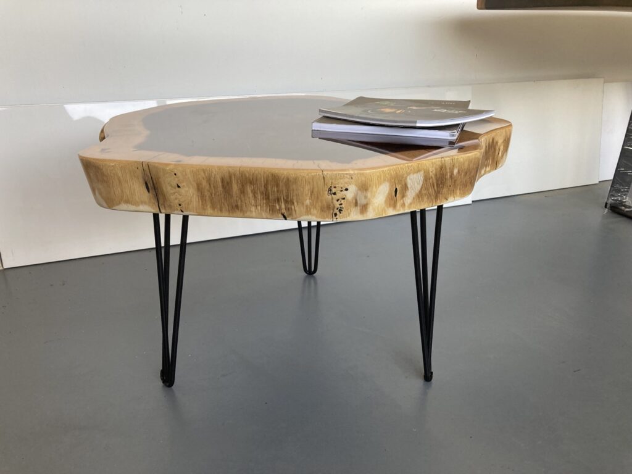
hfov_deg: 63.4
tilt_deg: -21.5
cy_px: 237
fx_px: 511
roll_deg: +0.3
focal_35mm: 28
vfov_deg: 49.7
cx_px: 316
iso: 80
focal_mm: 3.99
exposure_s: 1/121
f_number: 1.8
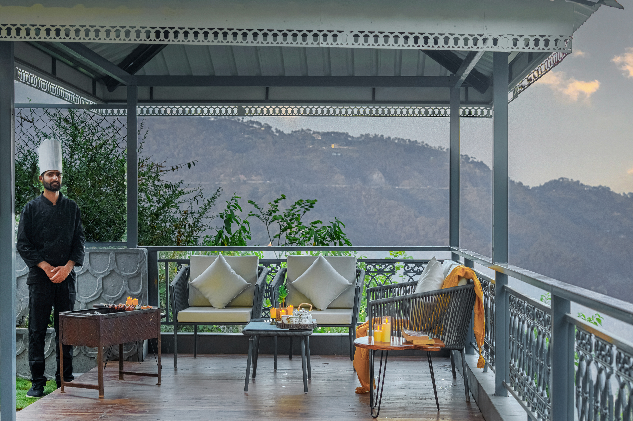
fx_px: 1089
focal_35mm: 62
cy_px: 225
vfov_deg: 21.9
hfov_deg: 32.4
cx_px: 344
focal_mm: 50
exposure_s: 1/13
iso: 1000
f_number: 4
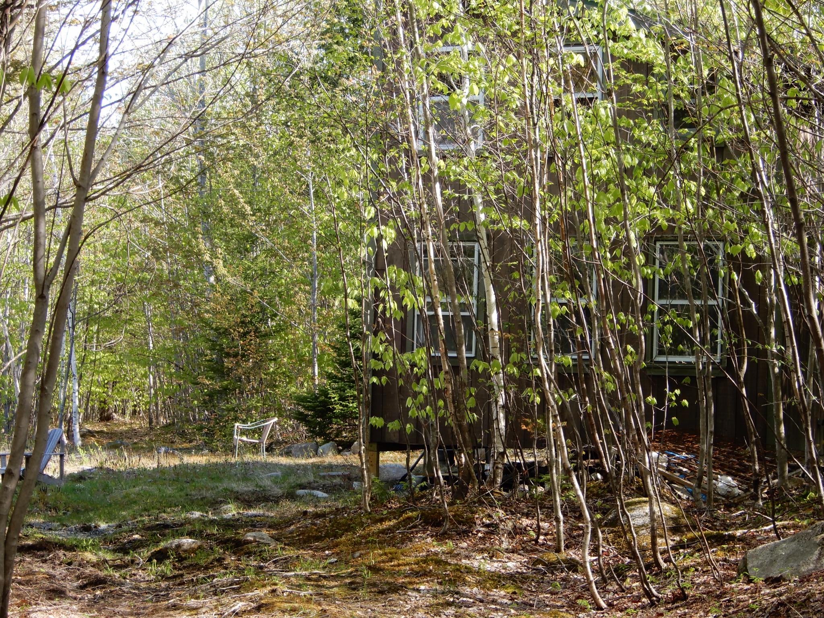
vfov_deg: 19.1
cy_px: 309
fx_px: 1833
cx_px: 412
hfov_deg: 25.3
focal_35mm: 77
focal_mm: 13.7
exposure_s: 1/80
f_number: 4.5
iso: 80
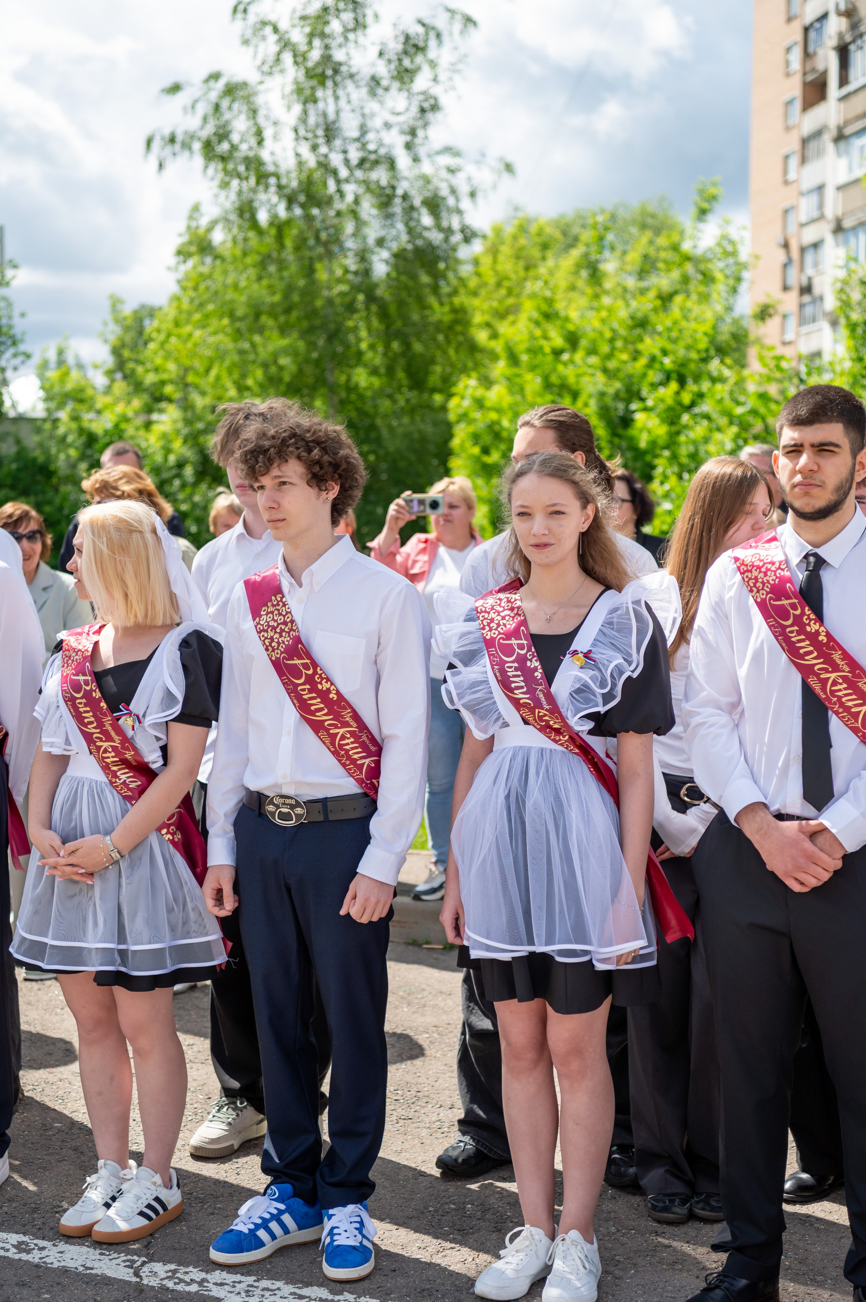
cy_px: 651
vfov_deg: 38.2
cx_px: 433
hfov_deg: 26.0
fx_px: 1879
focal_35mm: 52
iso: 160
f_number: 3.5
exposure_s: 1/2000
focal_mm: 52
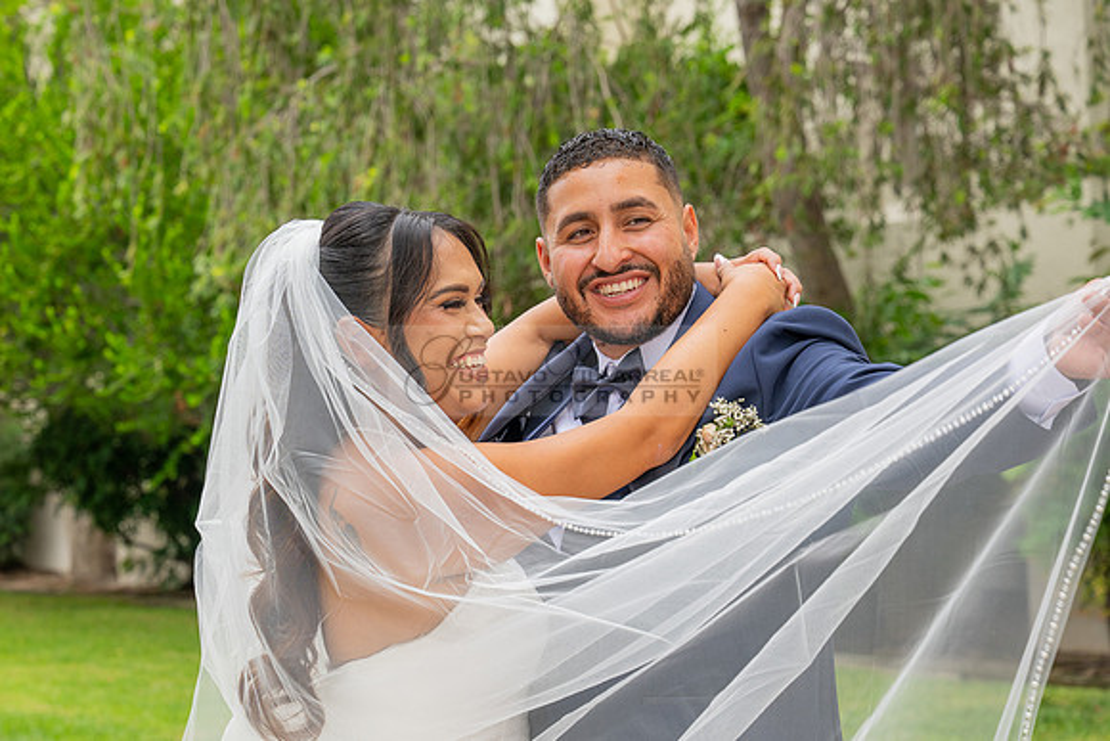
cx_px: 431
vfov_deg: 16.0
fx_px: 2641
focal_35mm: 86
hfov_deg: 23.7
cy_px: 453
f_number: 5.6
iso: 200
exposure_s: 1/200
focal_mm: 70
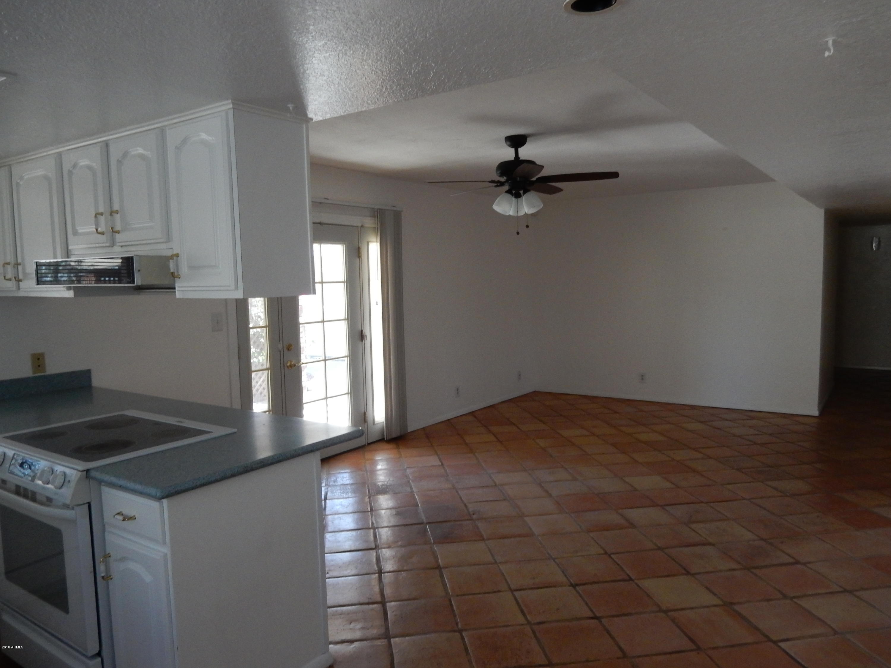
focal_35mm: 25
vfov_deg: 54.9
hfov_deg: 69.4
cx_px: 446
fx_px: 643
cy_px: 334
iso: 400
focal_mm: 4.5
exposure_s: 1/30
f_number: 3.7
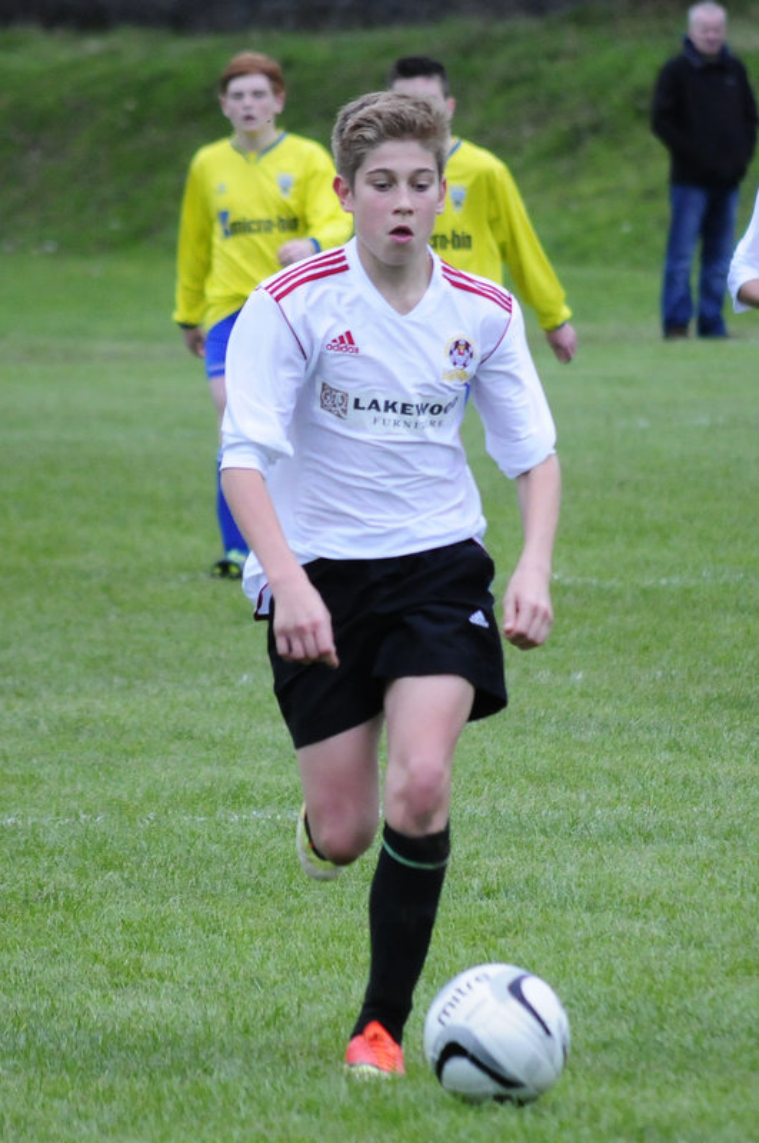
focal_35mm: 300
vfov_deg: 6.9
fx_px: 9516
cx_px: 380
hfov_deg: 4.6
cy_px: 572
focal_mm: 200
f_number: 5.6
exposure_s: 1/640
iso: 1000
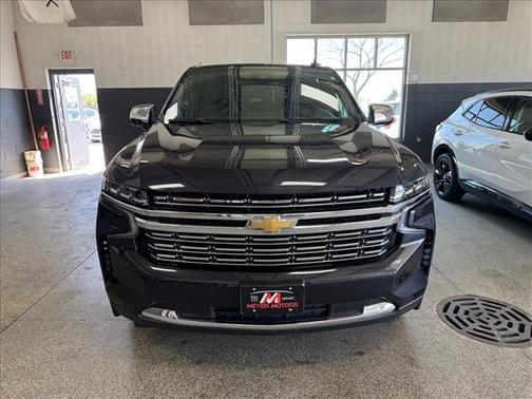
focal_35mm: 24
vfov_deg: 56.8
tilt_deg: -11.7
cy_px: 200
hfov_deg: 71.6
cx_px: 266
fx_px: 369
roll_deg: -0.6
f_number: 1.78
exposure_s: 1/120
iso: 100
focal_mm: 6.76
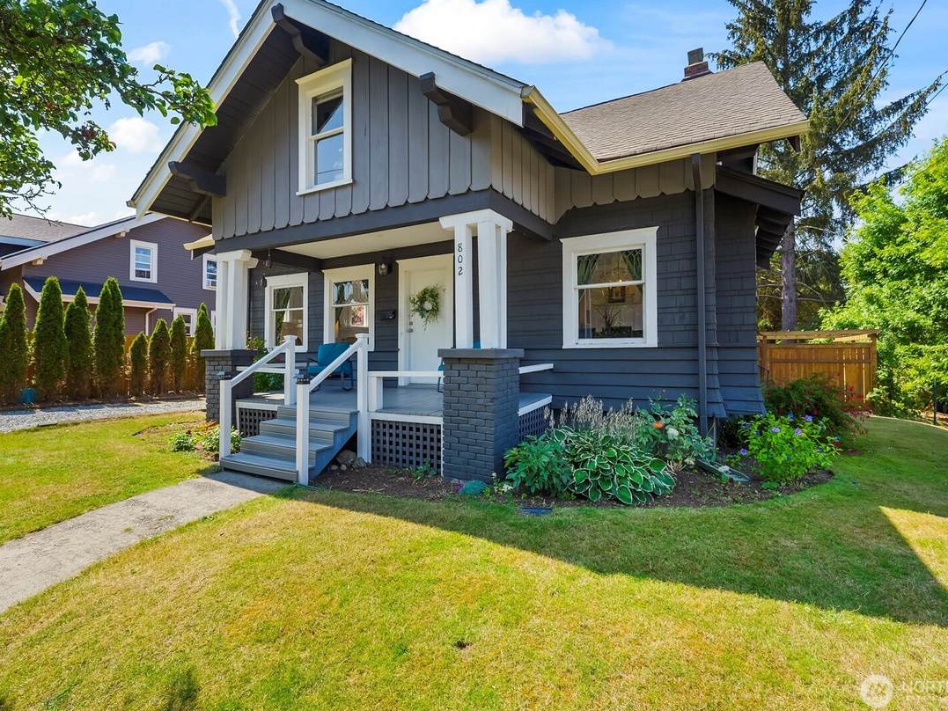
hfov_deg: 94.5
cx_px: 459
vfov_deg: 78.1
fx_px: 438
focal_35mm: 16
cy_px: 341
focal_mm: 14
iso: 200
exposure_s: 1/50
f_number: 7.1
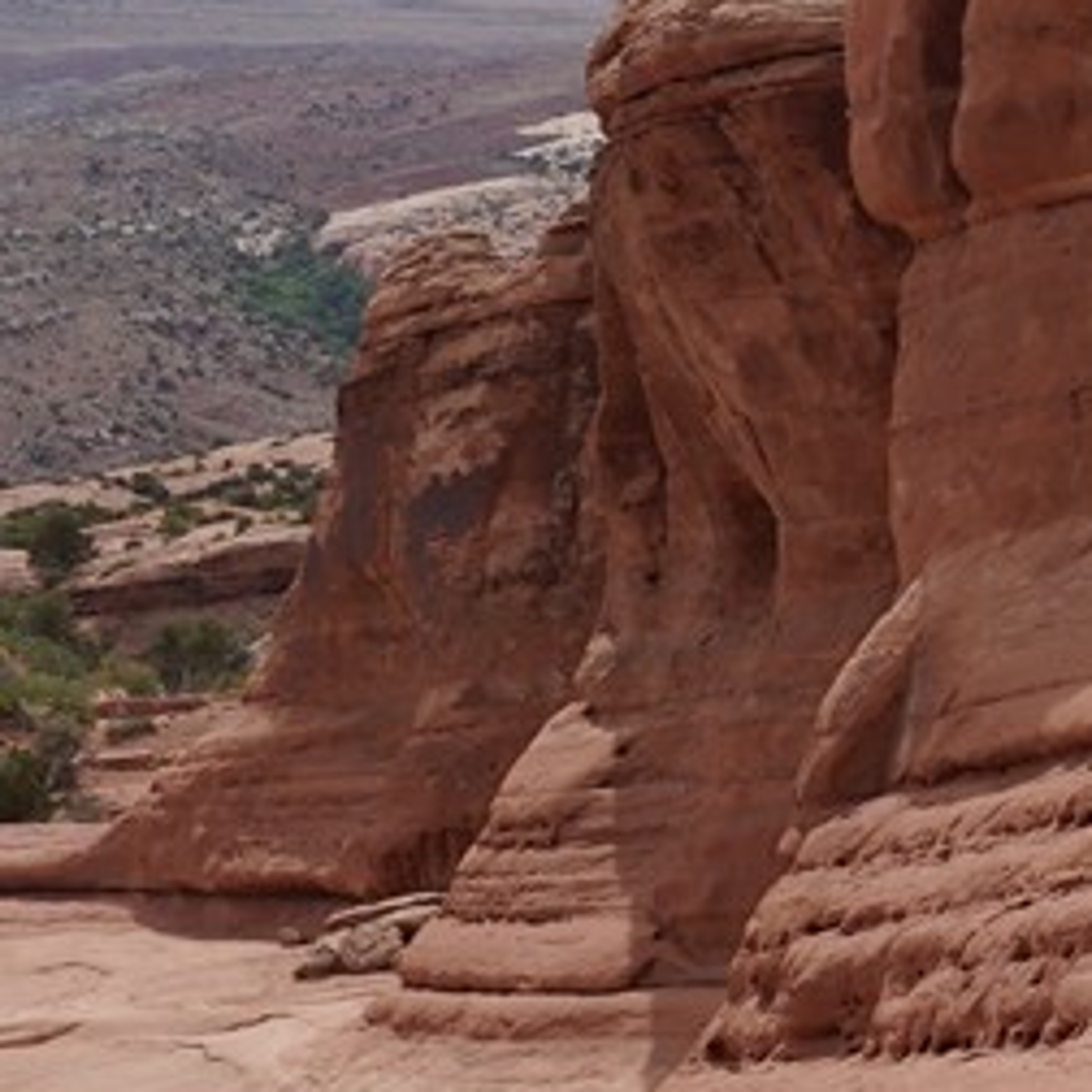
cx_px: 1729
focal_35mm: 223
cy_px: 78
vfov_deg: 7.8
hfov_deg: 7.7
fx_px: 7959
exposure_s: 1/100
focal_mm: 33
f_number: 16
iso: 100
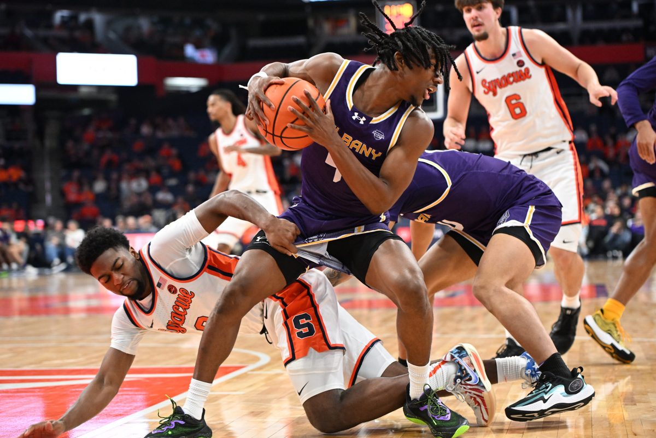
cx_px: 328
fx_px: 1494
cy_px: 219
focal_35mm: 82
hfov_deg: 24.8
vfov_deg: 16.7
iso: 5000
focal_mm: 82
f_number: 3.2
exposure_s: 1/1250
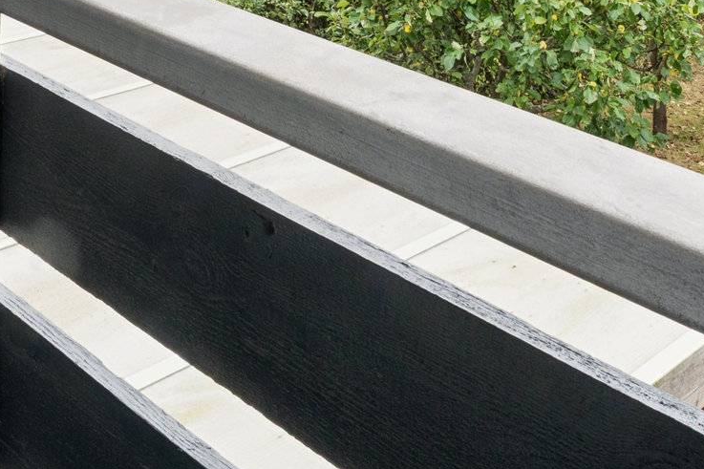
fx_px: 1114
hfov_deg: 34.5
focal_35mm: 57
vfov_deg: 18.2
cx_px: 192
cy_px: -400
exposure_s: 1/30
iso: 250
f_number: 14
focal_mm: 14
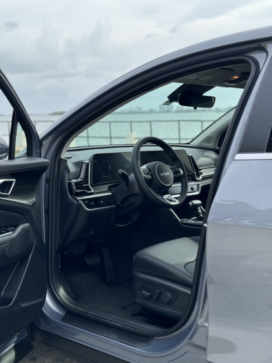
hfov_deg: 30.3
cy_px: 182
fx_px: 503
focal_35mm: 48
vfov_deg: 39.7
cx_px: 136
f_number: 1.78
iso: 64
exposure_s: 1/1490
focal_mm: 6.86
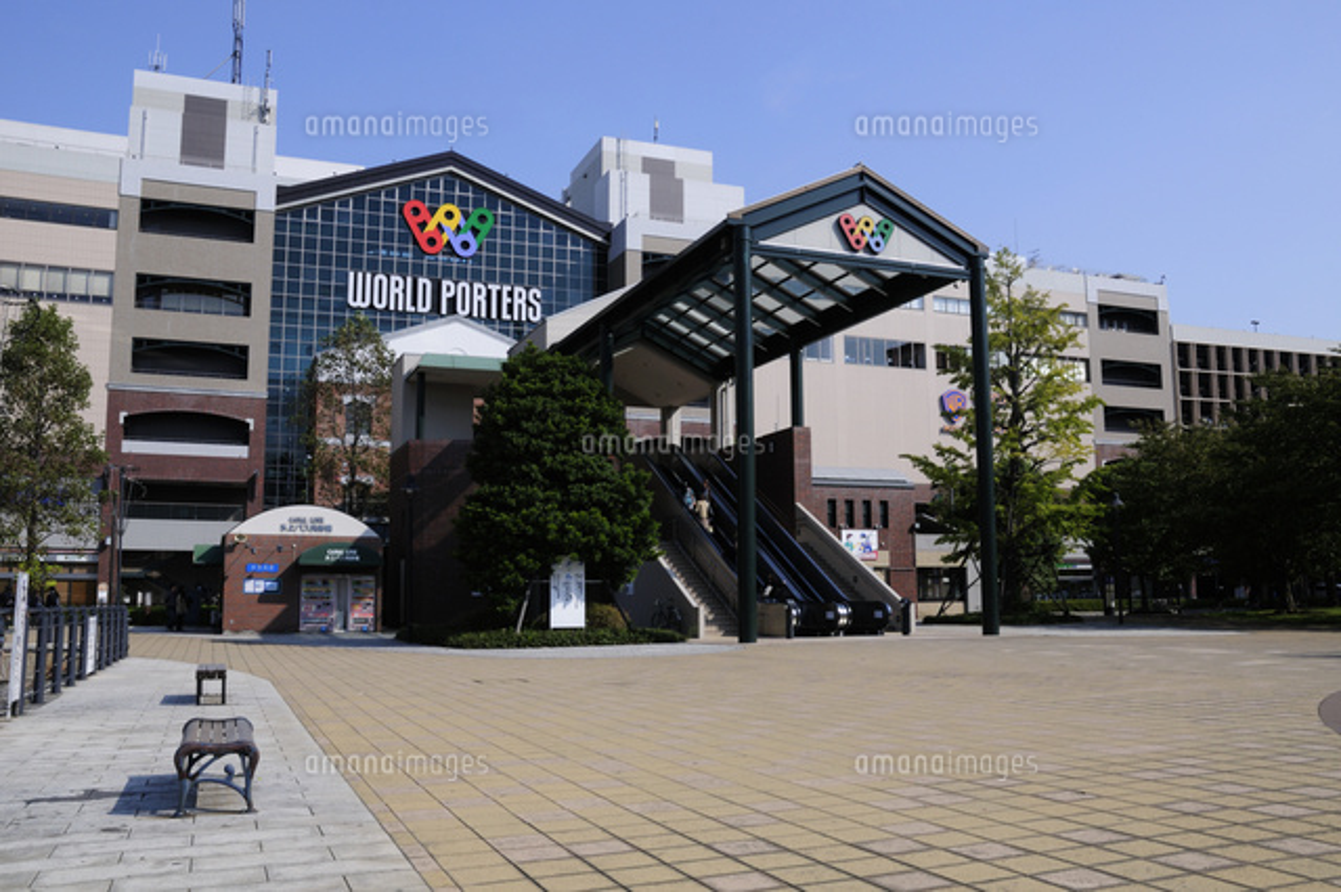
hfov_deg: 67.4
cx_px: 670
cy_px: 446
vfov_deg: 47.9
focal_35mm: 27
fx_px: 1005
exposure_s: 1/400
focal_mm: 18
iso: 200
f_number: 8
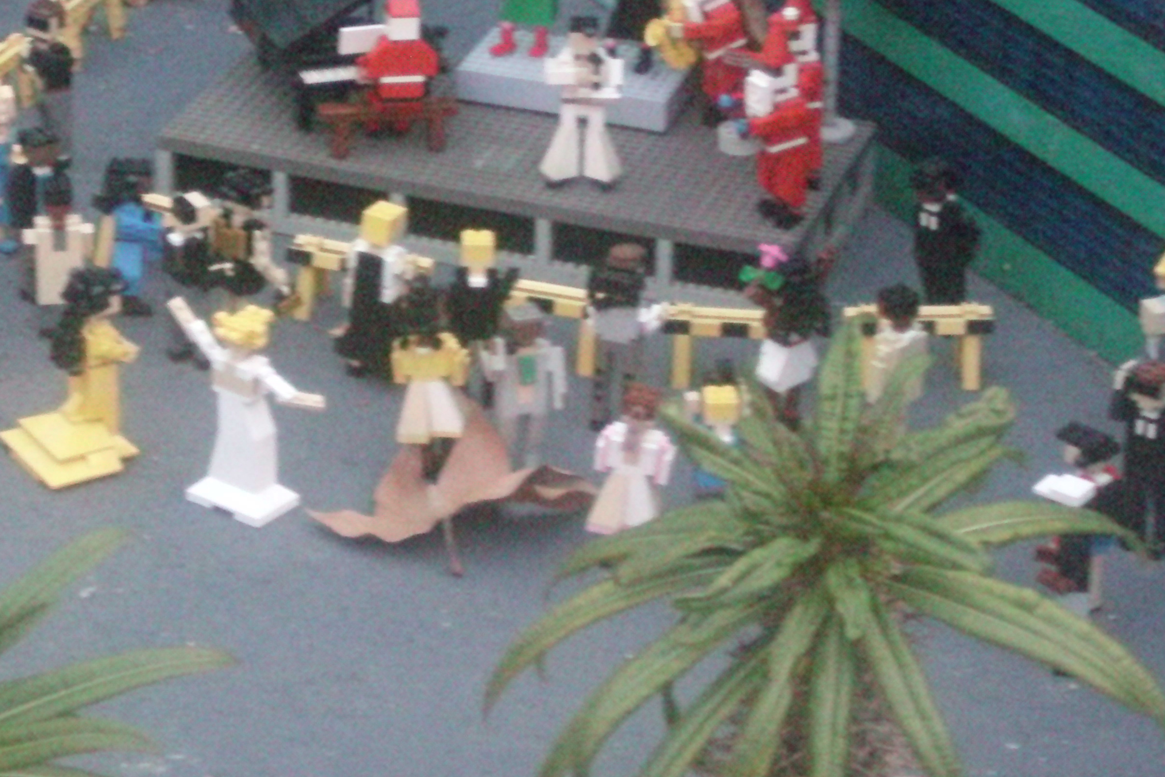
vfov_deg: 9.4
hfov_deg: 14.1
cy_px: 217
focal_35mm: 146
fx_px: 4724
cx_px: 550
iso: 1600
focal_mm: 15.7
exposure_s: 1/30
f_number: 5.1
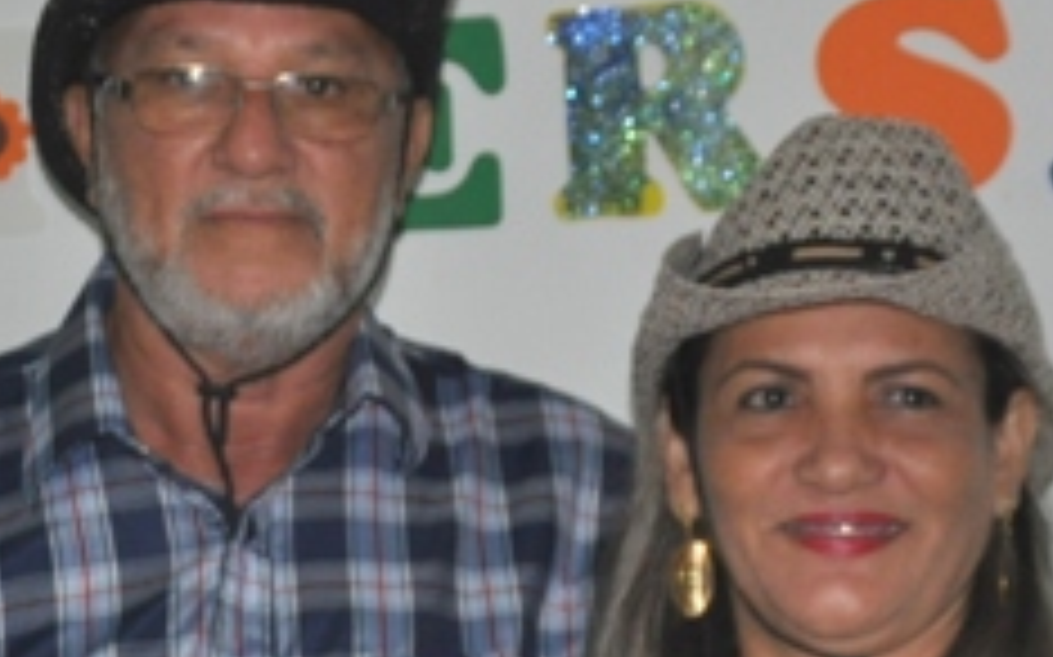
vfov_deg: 9.2
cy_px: 659
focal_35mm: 142
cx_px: 459
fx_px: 4073
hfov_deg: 14.7
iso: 1000
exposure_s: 1/60
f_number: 4.2
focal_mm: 34
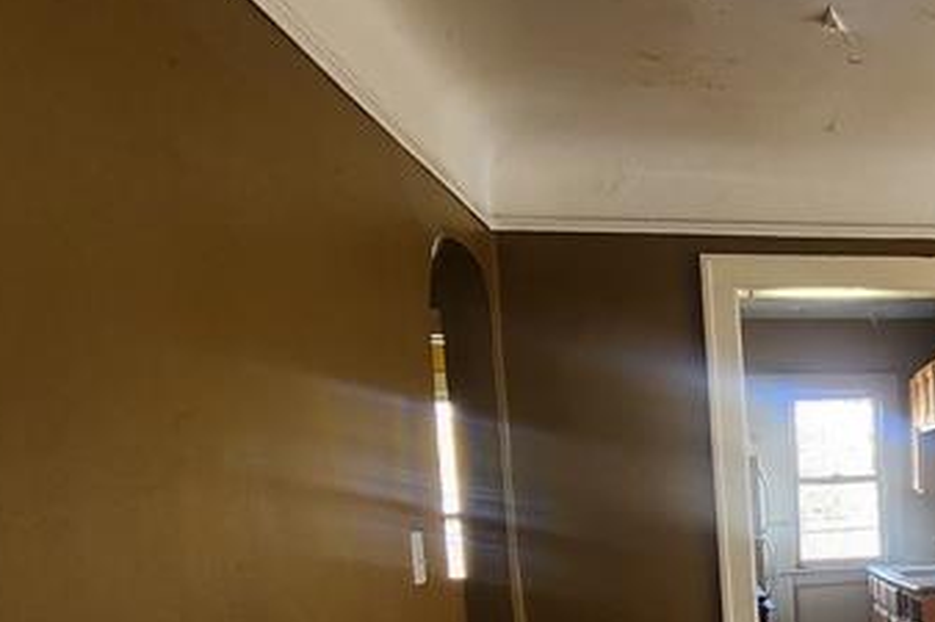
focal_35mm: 41
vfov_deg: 30.6
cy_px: 600
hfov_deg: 36.9
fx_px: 1064
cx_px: 1109
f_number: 2.2
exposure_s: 1/60
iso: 200
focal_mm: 2.2
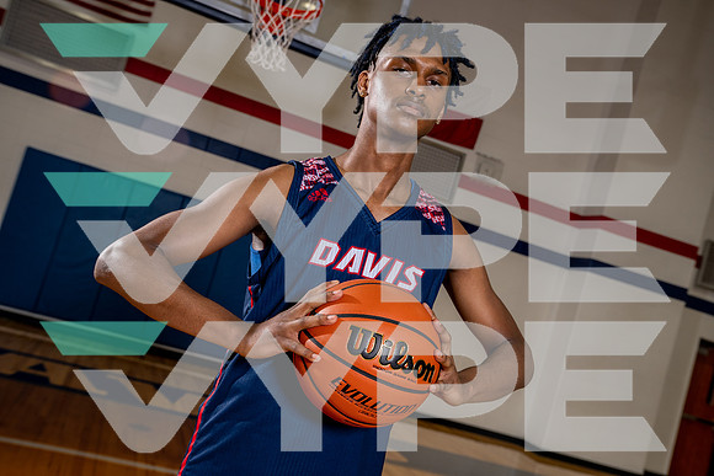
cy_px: 238
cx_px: 357
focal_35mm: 38
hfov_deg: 50.7
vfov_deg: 35.1
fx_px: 754
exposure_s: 1/250
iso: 500
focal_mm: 38
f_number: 5.6
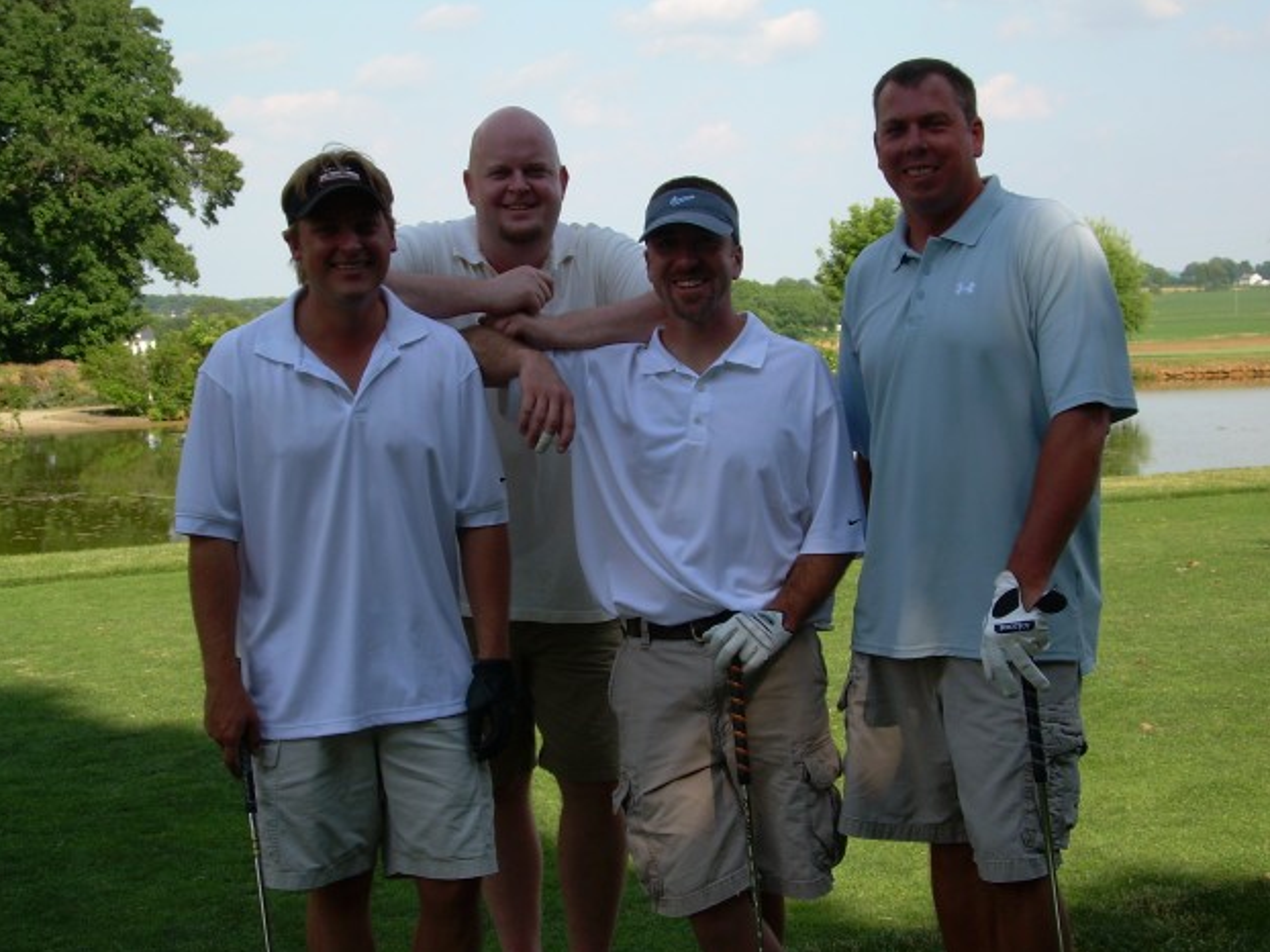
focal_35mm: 71
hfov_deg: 27.4
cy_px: 488
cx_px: 633
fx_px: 2604
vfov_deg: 20.7
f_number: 3.7
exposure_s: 1/458
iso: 50
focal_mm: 11.8
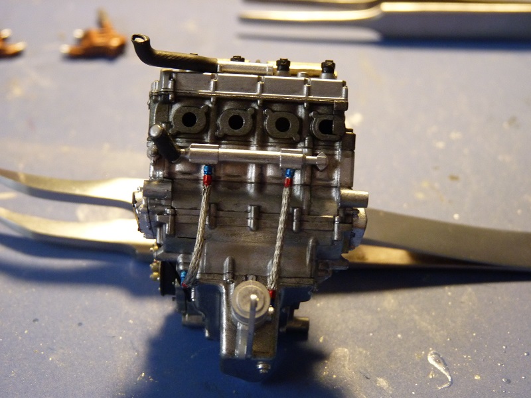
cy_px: 199
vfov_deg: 23.3
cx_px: 266
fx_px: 966
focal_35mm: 63
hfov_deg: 30.7
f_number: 3.4
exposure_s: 1/15
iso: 400
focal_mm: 11.1
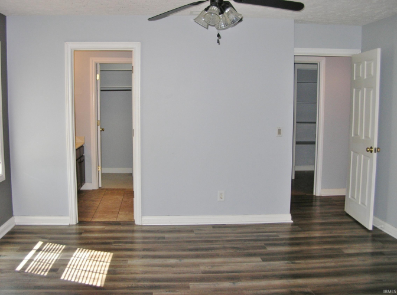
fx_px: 412
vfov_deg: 39.5
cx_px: 198
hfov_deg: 51.5
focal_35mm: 36
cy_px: 148
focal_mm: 6
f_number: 2.7
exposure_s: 1/60.1
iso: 50
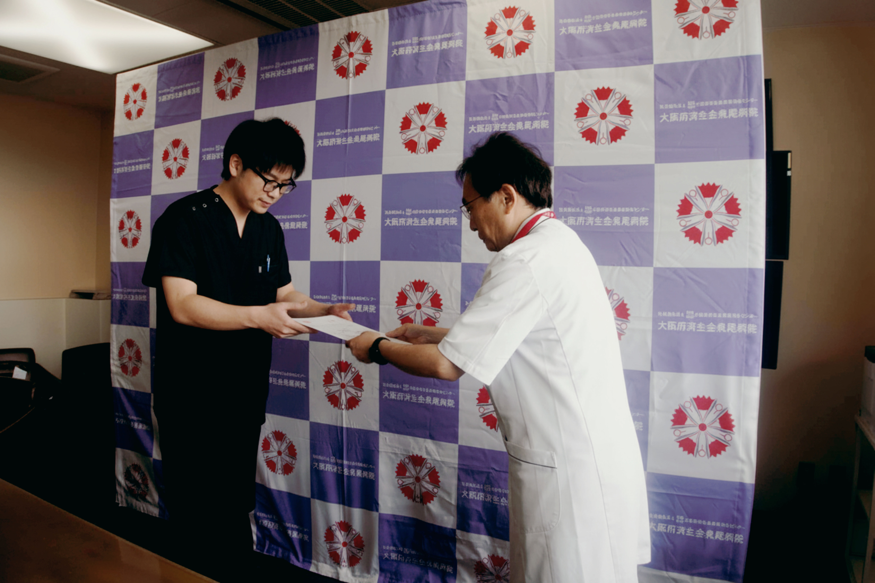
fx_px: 583
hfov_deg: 73.7
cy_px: 292
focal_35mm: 24
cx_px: 438
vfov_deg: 53.1
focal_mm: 16
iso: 160
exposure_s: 1/30
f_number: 7.1
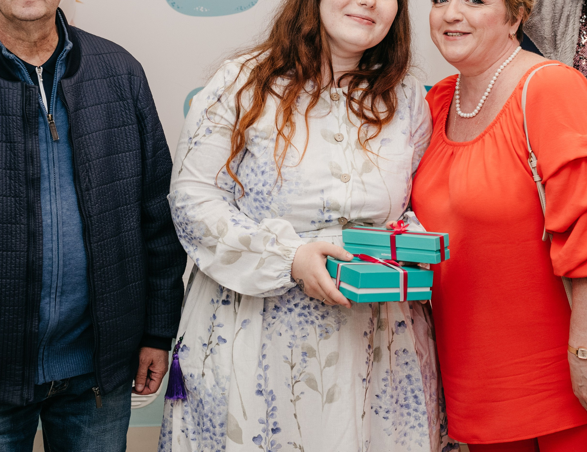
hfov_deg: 27.1
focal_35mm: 71
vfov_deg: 20.9
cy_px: 101
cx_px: 330
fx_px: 1216
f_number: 4.5
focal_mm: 35
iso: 320
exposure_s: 1/160
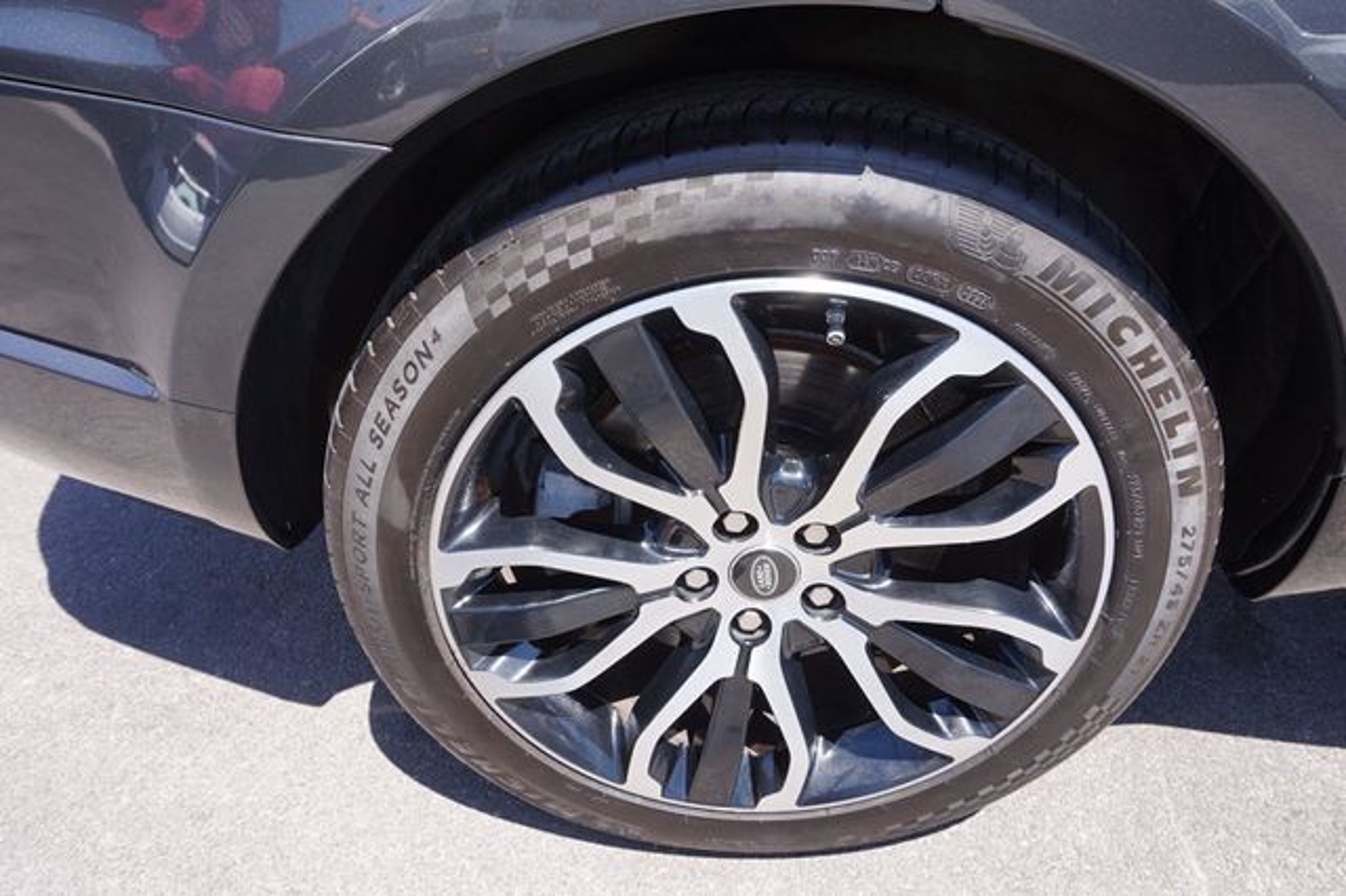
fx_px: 897
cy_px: 448
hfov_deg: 73.8
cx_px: 673
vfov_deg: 53.1
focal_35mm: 24
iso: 100
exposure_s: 1/100
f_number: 7.1
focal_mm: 16
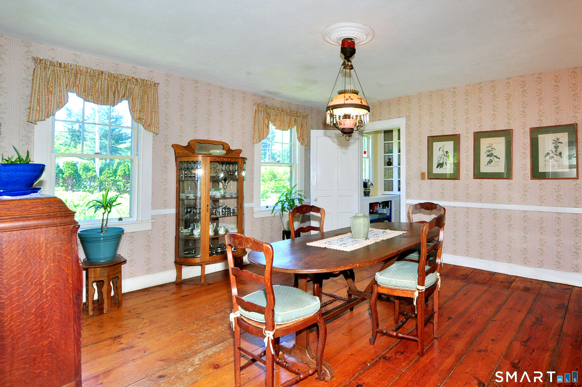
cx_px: 291
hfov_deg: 100.5
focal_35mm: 15
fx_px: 242
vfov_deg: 77.2
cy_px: 194
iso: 500
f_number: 5
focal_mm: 10
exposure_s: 1/160
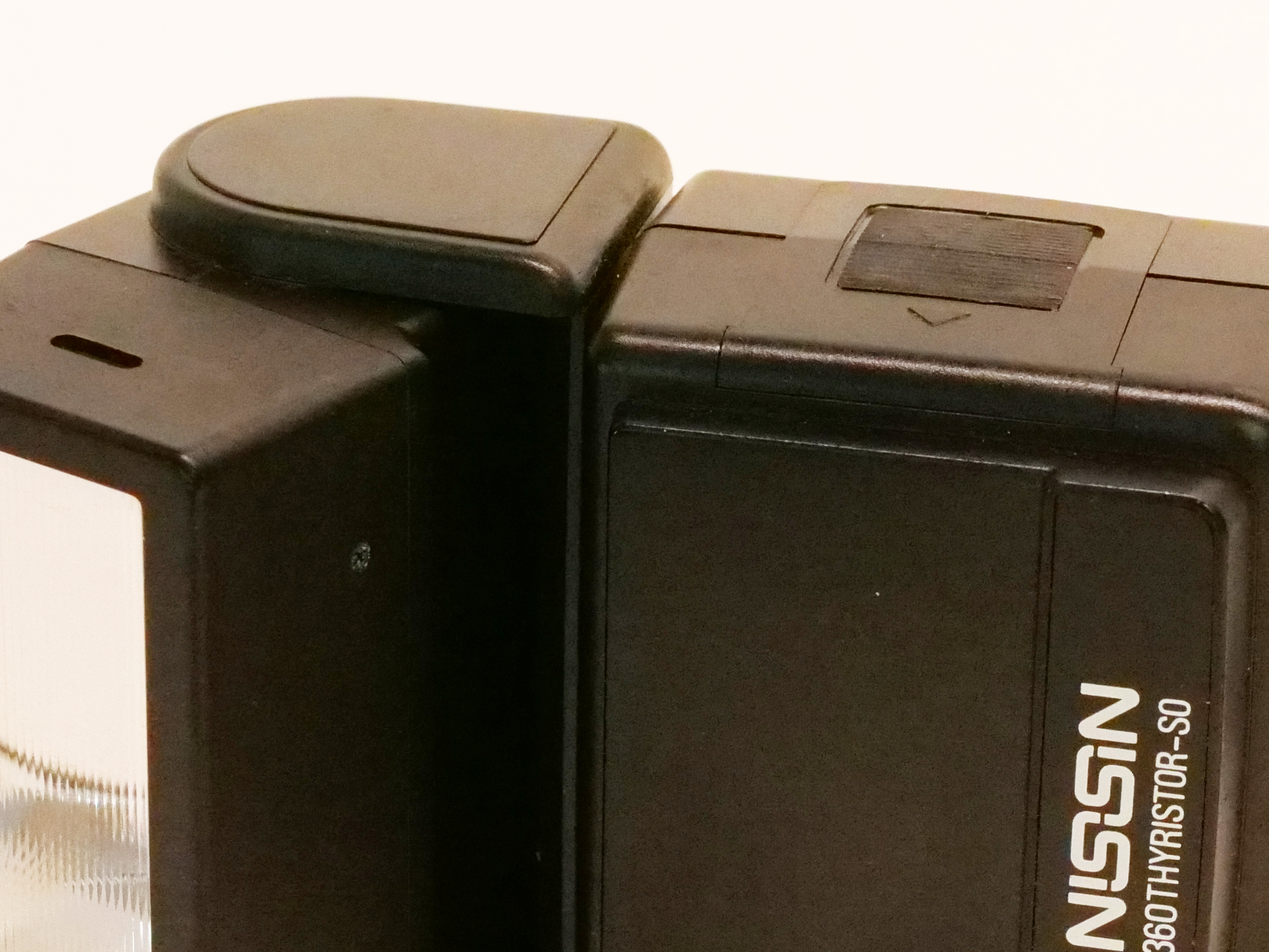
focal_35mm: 152
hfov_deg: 12.9
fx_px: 5573
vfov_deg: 9.7
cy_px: 754
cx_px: 1071
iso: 6400
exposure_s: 1/250
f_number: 4.5
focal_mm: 30
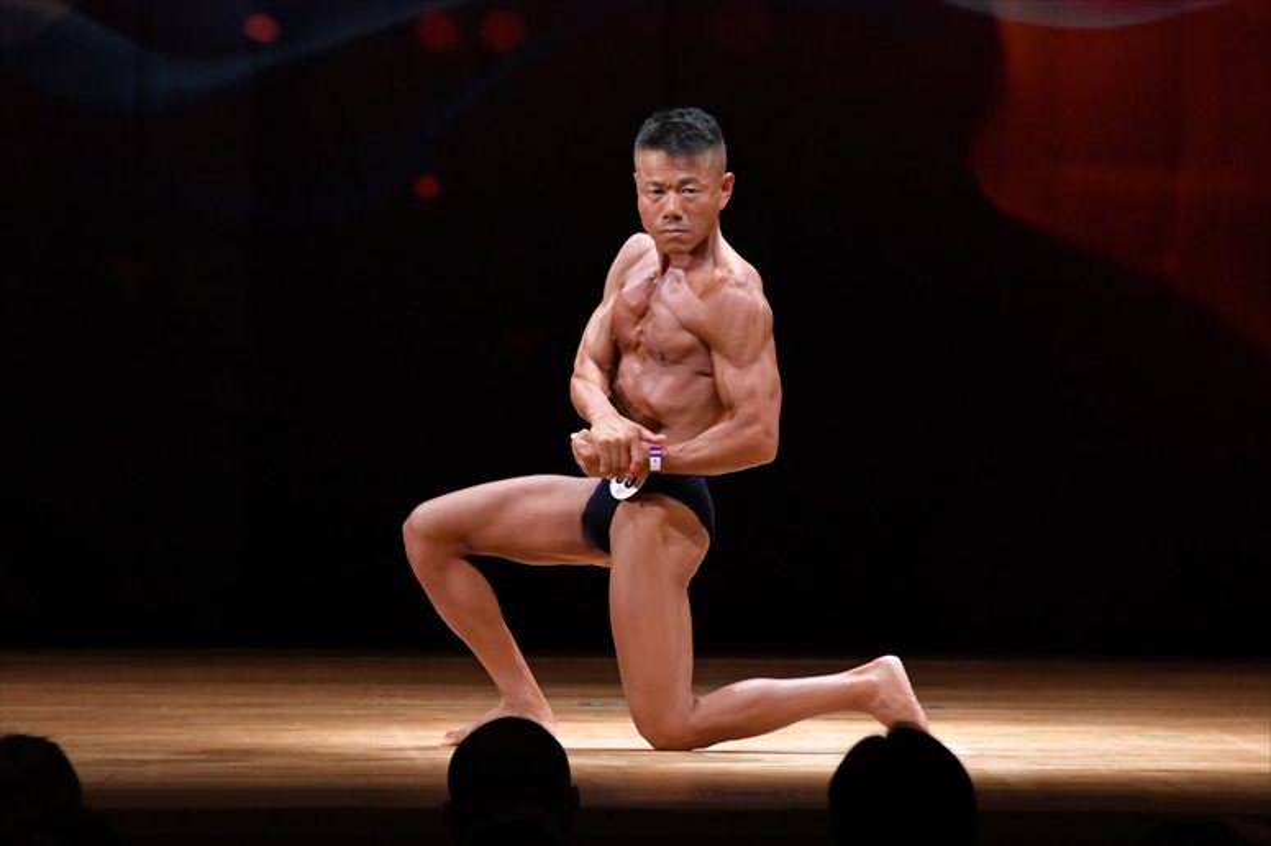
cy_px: 423
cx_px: 636
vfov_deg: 4.6
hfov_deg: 6.9
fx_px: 10587
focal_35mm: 300
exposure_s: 1/400
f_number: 5.6
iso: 4000
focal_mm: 200
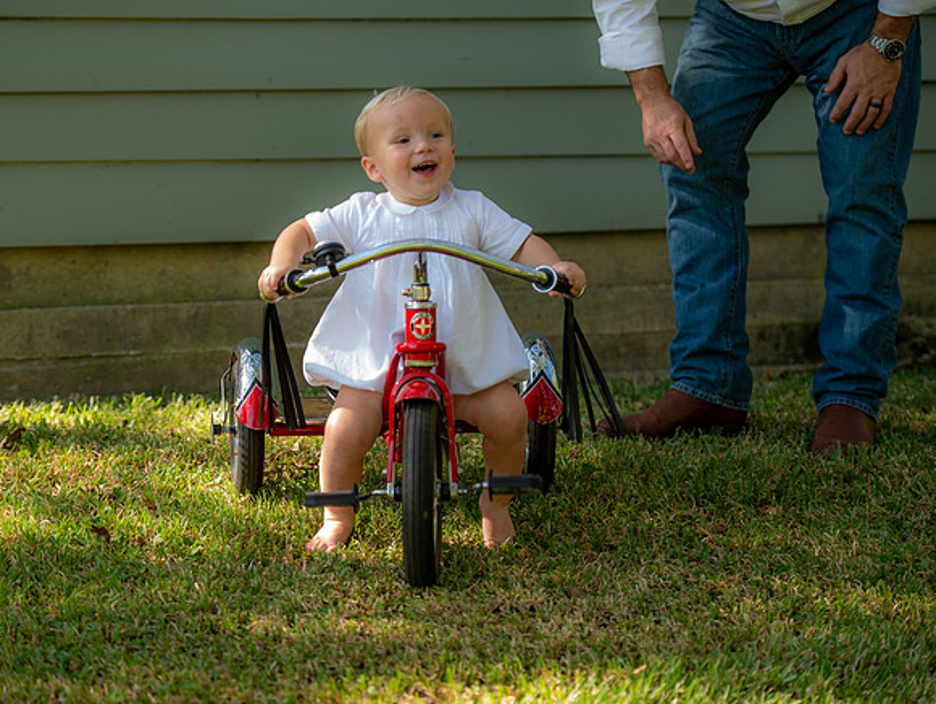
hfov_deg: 15.6
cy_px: 379
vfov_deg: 11.7
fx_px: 3421
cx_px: 361
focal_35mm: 126
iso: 50
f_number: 2.8
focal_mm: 105
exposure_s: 1/125
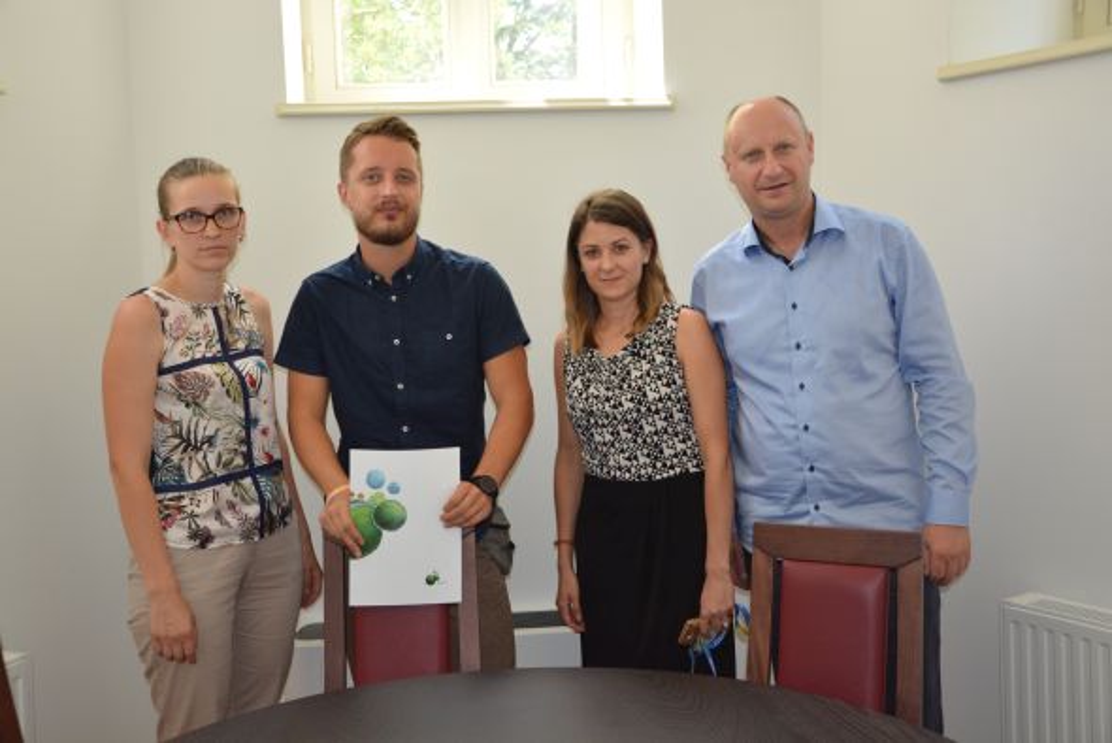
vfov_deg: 34.2
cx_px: 556
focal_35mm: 39
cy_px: 372
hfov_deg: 49.5
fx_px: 1205
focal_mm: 26
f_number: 4
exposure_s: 1/200
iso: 1000
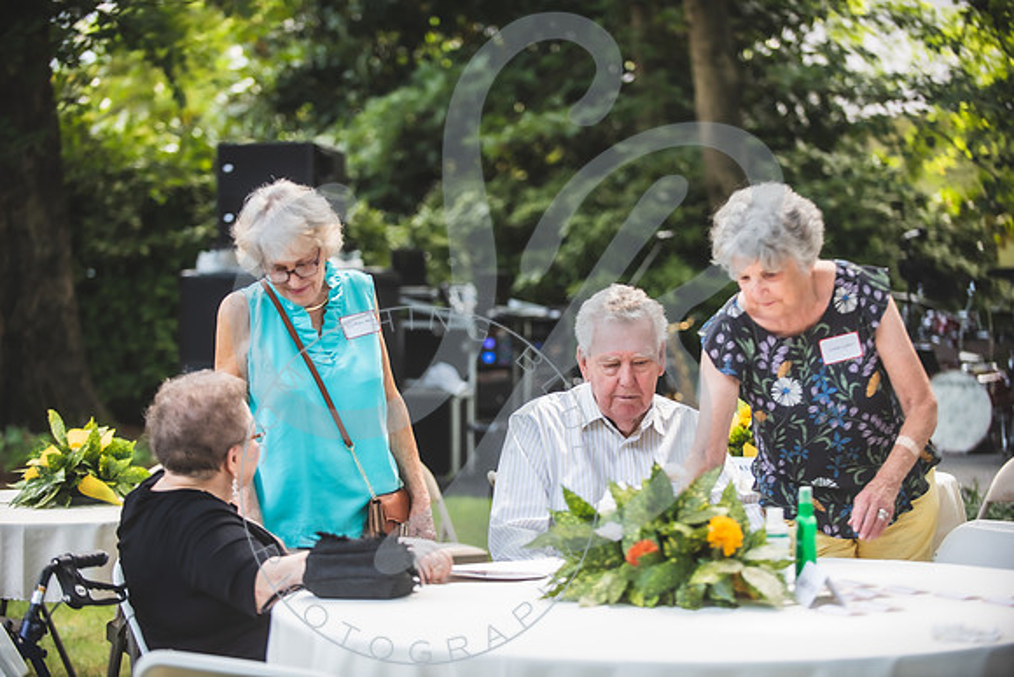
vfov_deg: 14.4
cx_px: 507
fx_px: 2676
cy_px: 338
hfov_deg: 21.5
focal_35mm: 95
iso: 400
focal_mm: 95
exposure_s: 1/400
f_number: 2.8
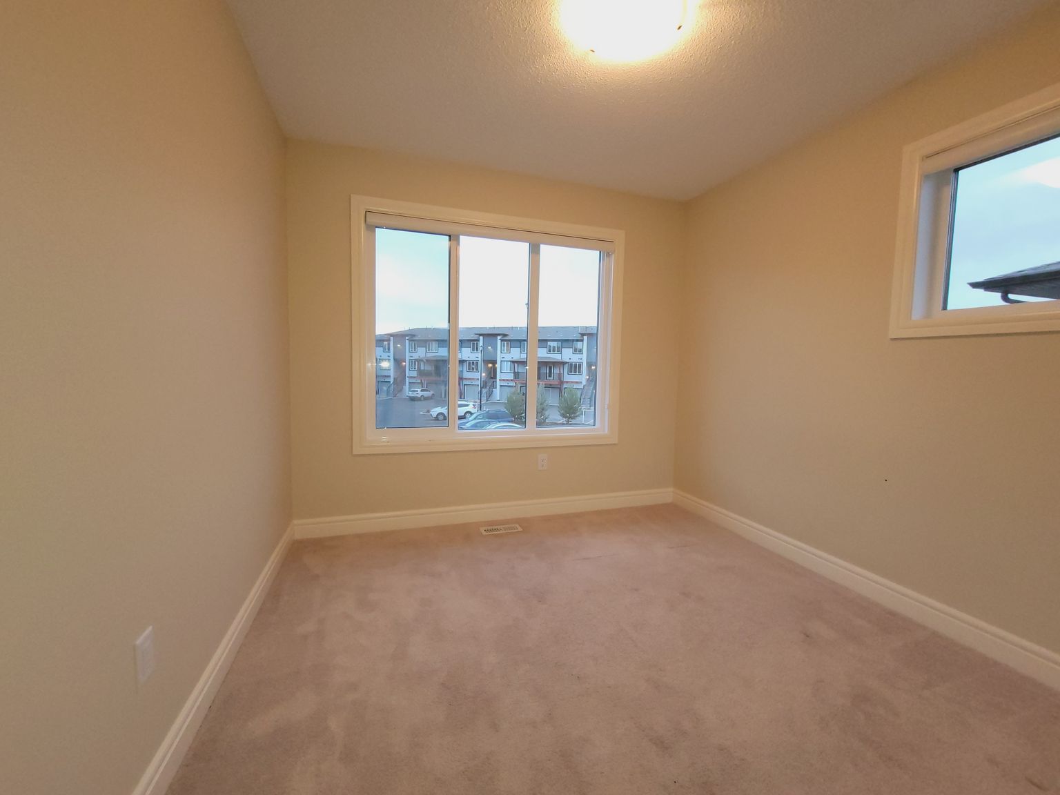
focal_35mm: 13
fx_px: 398
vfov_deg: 89.9
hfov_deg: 106.2
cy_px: 398
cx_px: 530
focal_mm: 2.2
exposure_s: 1/59
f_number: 2.2
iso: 320
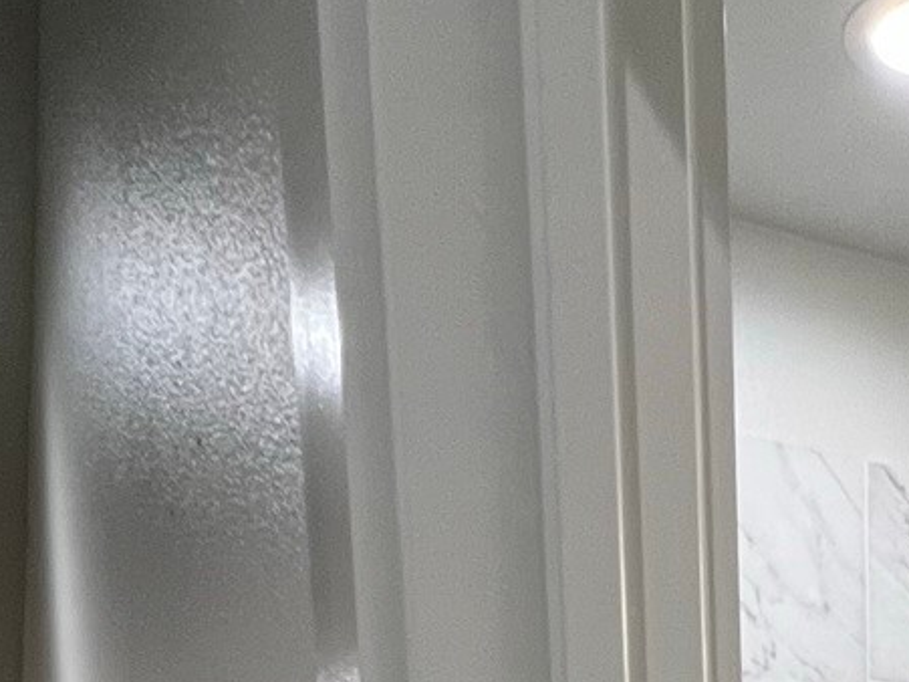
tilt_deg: -9.4
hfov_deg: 30.1
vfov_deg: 17.1
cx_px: 937
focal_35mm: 59
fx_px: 1549
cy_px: 1408
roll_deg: +0.5
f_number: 1.8
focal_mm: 1.57
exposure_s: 1/120
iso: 200
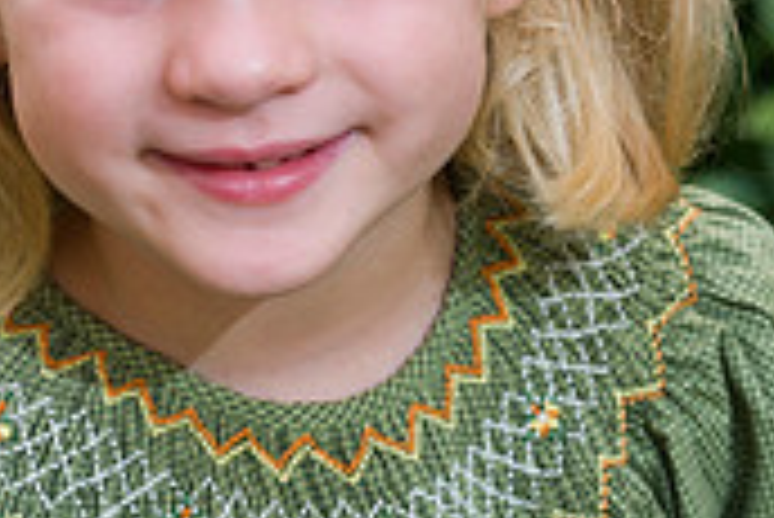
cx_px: 295
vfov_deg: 4.2
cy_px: 207
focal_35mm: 327
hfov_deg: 6.3
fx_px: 7036
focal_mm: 125
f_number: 5.6
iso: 320
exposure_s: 1/100
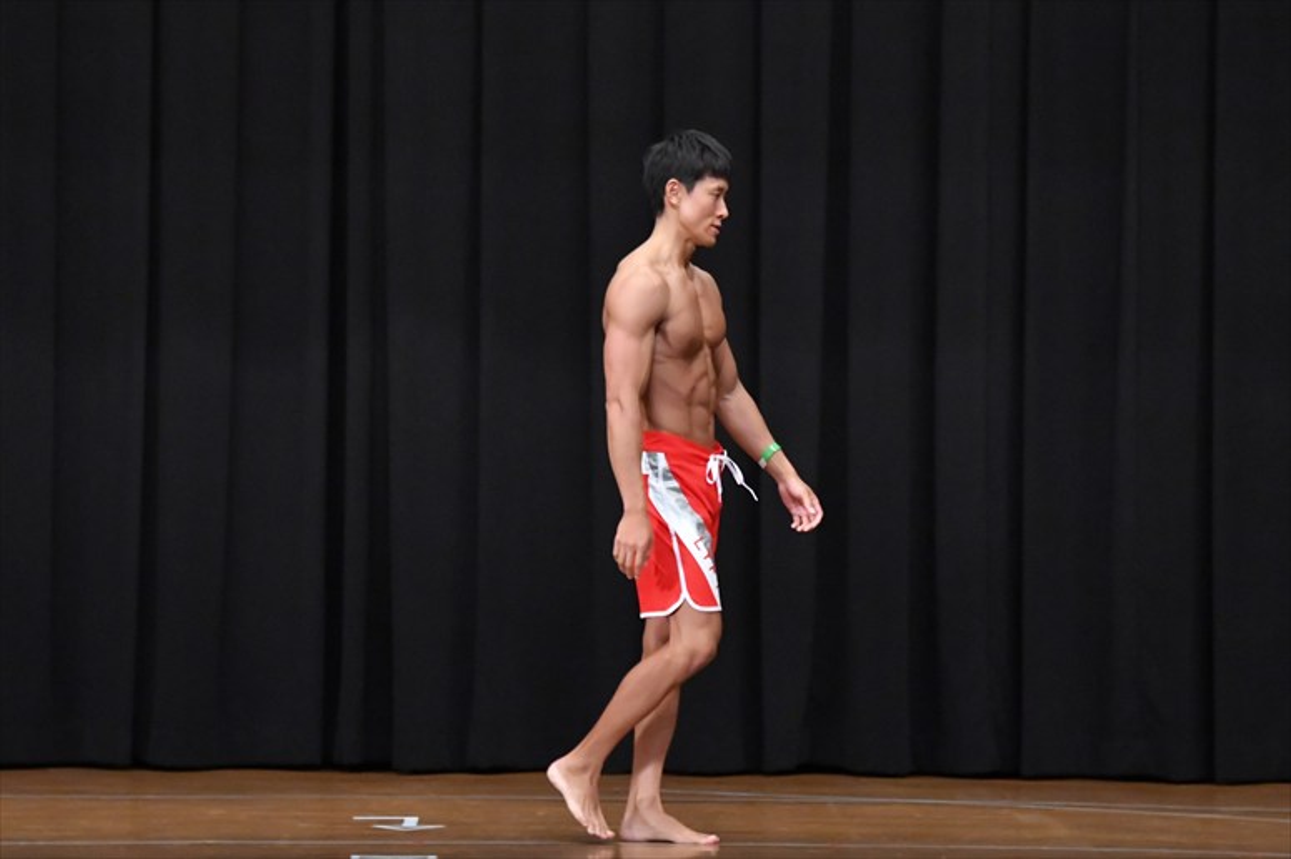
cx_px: 646
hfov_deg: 9.2
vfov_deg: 6.1
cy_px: 430
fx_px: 8065
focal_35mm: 225
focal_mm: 150
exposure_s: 1/400
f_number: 5.6
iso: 8000
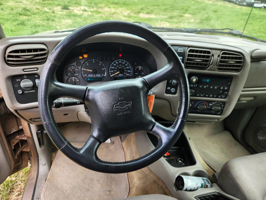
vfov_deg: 58.9
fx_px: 177
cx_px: 133
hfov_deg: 73.9
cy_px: 100
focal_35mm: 23
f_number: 1.8
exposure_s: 1/180
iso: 50
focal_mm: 5.4
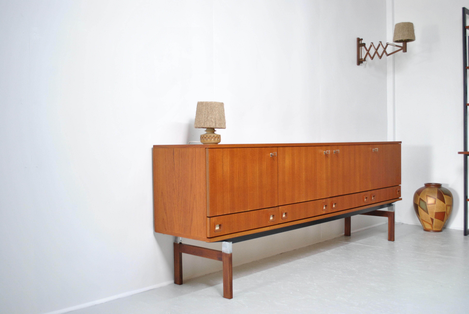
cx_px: 234
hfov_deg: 53.1
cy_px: 157
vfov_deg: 37.0
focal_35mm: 36
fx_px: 470
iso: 560
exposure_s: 1/30
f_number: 4
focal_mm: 24
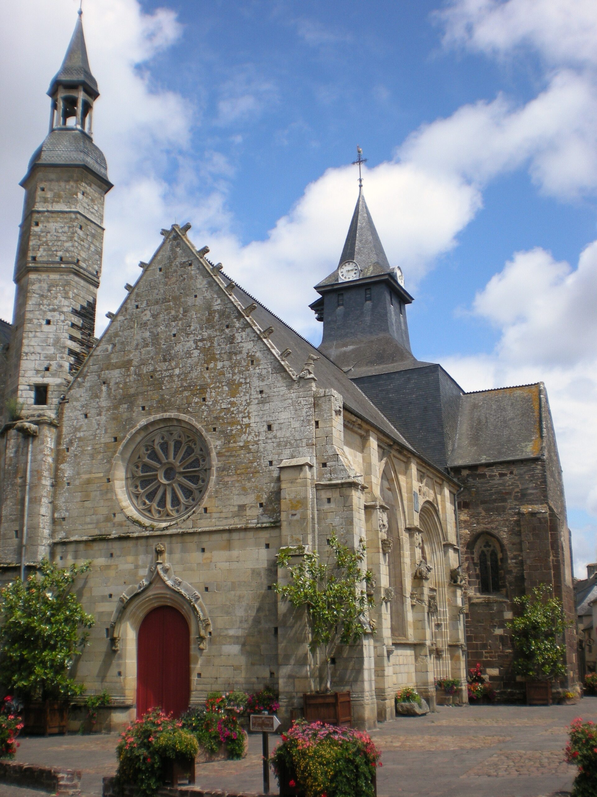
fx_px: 874
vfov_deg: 49.0
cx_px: 298
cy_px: 398
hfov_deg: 37.7
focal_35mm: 38
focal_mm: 6.3
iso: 64
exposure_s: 1/420
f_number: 4.6
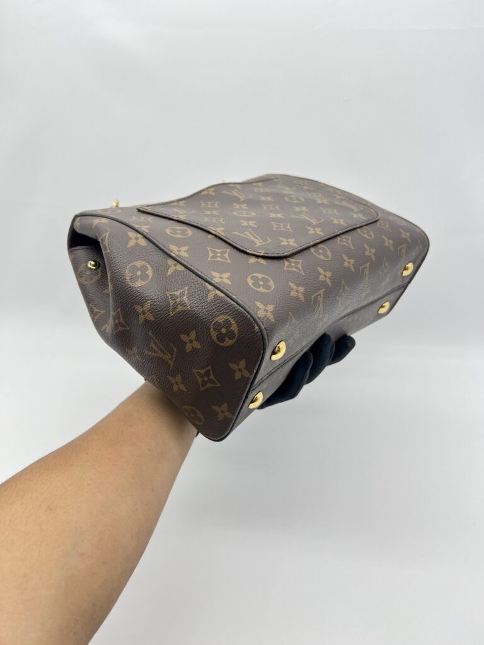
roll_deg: +0.0
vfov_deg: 67.3
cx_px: 242
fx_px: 485
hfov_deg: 53.1
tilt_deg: -27.6
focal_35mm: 26
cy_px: 322
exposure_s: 1/100
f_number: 1.5
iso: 32
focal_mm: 5.7
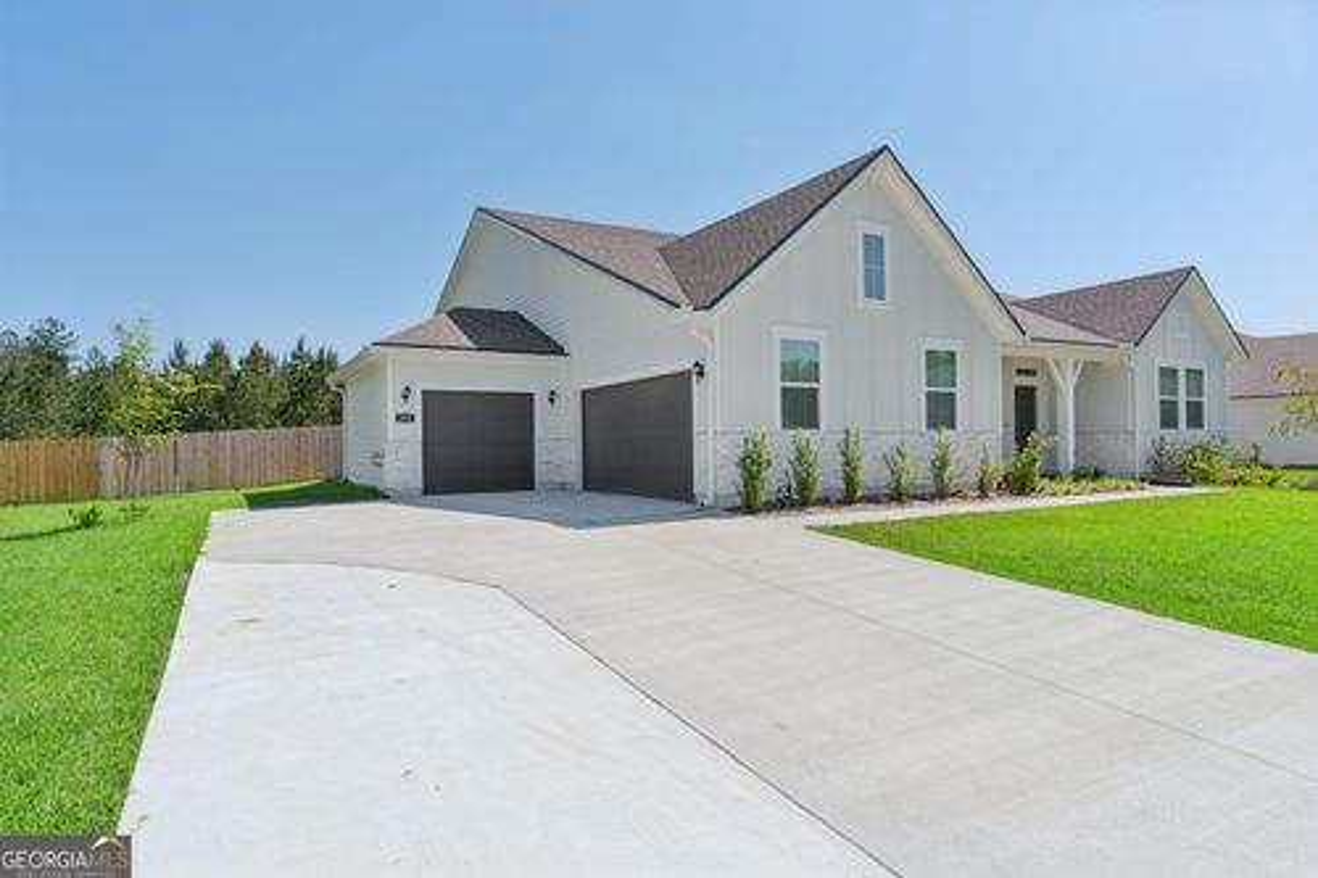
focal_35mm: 21
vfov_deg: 59.5
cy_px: 439
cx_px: 659
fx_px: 769
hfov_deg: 81.2
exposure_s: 1/320
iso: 250
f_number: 8
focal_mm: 21
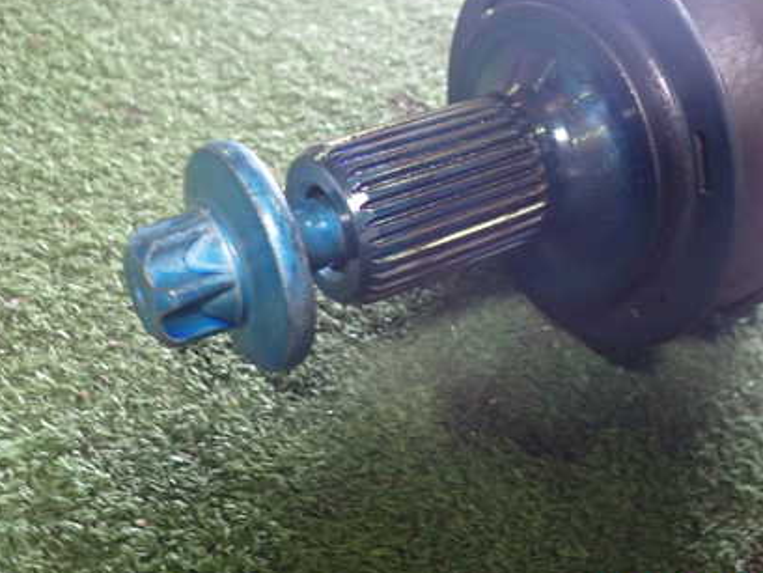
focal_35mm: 44
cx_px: 459
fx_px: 970
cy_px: 200
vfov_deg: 32.7
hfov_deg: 42.7
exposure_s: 1/30
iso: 250
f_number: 2.3
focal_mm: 5.4
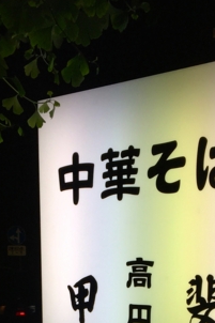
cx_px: 125
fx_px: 717
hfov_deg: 17.0
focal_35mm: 80
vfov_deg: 22.9
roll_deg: -1.6
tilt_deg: -8.7
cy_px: 407
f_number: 2.2
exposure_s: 1/237
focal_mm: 4.15
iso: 32
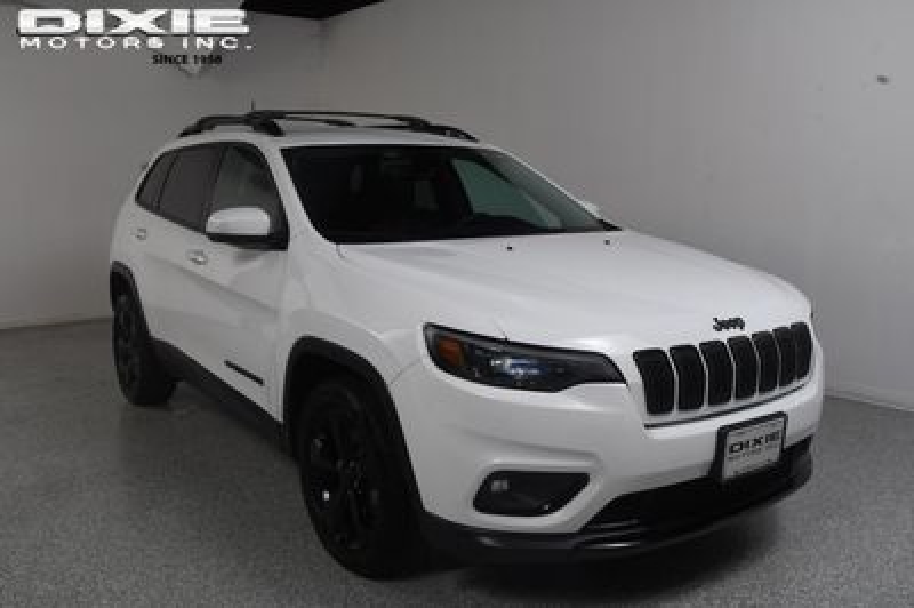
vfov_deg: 39.9
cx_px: 457
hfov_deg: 57.3
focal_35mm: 33
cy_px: 304
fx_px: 837
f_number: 14
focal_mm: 22
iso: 100
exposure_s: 1/160
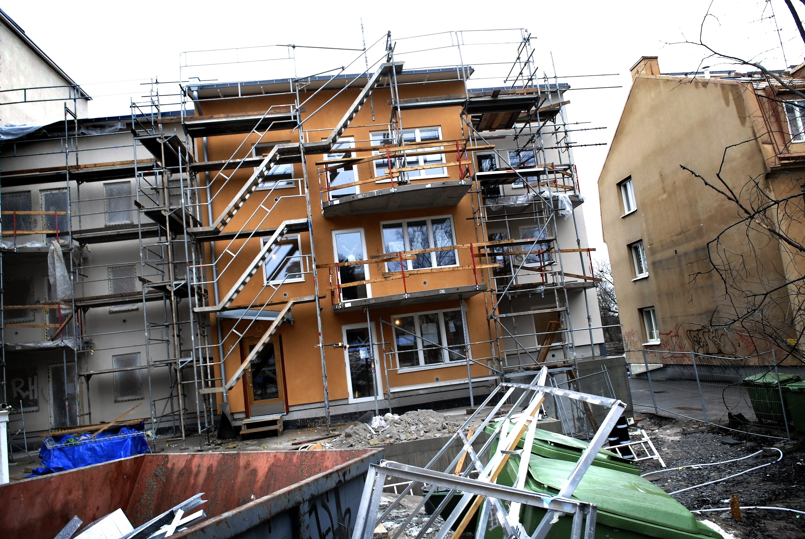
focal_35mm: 26
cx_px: 402
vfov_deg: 50.5
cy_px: 270
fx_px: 571
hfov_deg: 70.4
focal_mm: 17
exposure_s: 1/40
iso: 400
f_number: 6.3
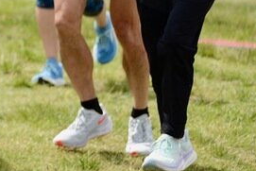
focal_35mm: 413
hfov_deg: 4.8
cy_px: -48
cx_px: -483
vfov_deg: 3.3
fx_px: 2938
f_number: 2.8
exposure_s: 1/2500
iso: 160
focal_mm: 70
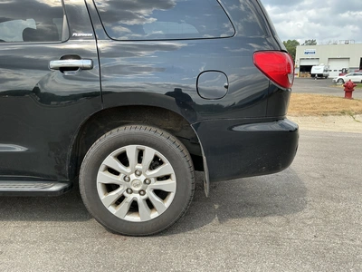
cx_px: 181
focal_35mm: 28
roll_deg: -0.3
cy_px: 136
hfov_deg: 63.4
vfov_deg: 49.7
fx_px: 293
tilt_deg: -10.0
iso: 25
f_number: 1.8
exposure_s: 1/562
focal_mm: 3
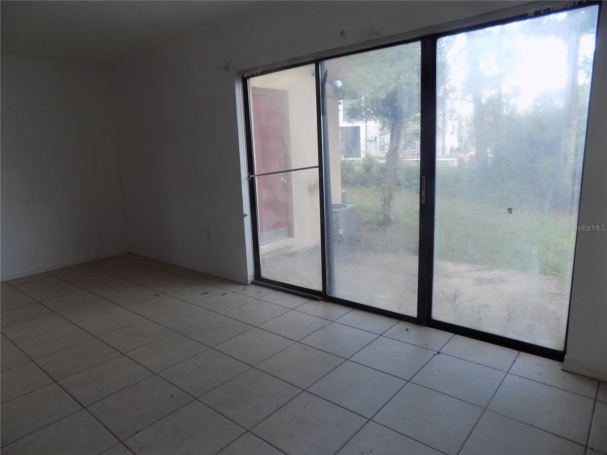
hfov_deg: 73.9
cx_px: 304
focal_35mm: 23
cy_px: 228
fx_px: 403
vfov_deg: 58.9
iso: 80
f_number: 3.1
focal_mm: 4
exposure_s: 1/40
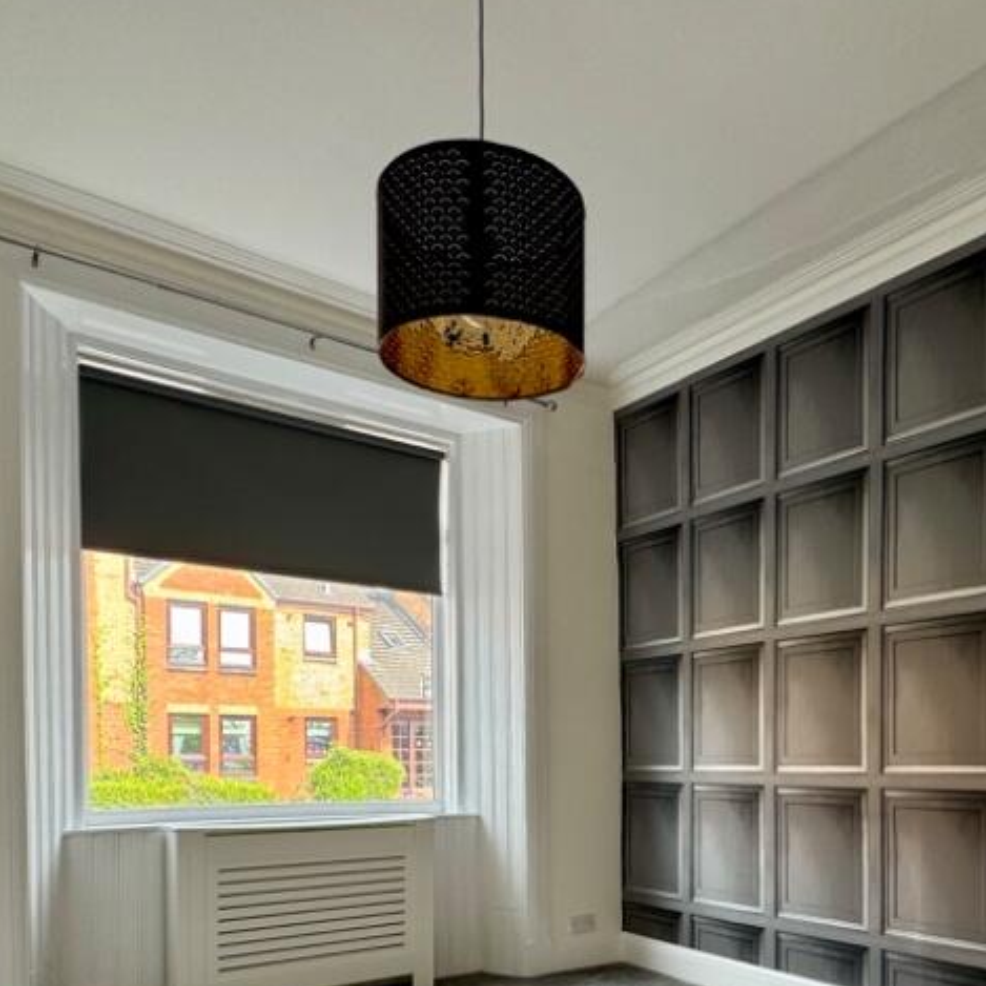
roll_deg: +0.7
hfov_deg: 58.3
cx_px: 618
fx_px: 870
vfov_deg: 55.1
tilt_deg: -1.5
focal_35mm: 27
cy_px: 782
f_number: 2.2
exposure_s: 1/99
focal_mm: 2.22
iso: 50
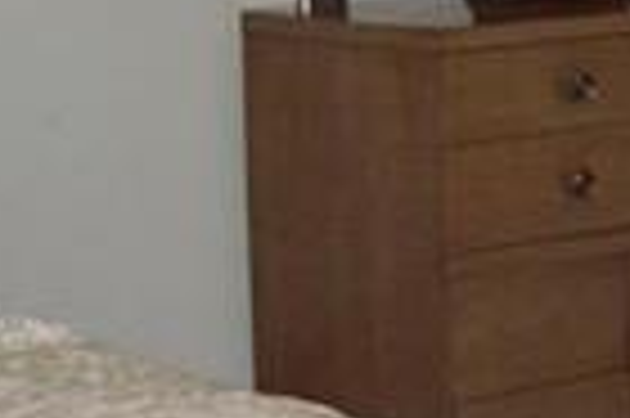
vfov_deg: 8.2
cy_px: 31
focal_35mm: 167
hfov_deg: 11.7
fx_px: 2919
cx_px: 972
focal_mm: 5.8
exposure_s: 1/60
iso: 200
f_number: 2.6
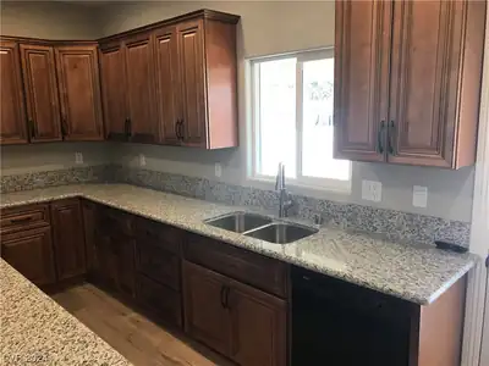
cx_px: 244
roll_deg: +1.9
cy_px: 183
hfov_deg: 63.4
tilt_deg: -9.3
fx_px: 396
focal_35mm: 28
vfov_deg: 49.7
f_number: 1.8
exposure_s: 1/30
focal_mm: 3.99
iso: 25
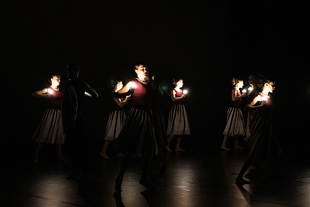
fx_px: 812
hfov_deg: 21.6
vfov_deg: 14.5
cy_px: 84
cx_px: 155
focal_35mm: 94
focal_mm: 70
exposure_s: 1/500
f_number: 2.8
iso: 6400
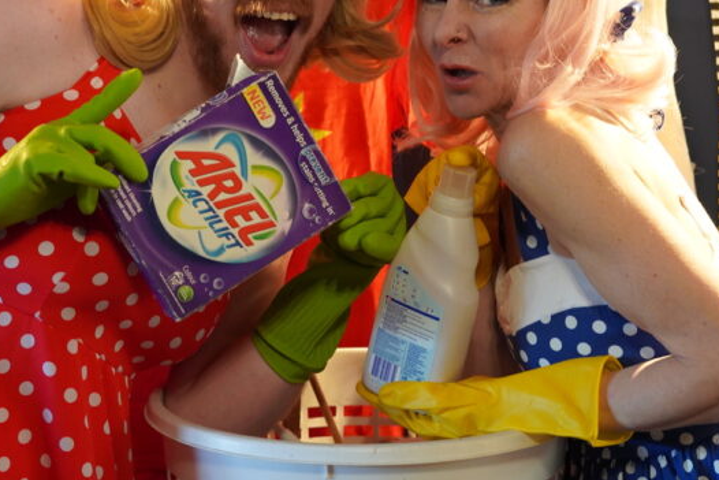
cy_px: 153
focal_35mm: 73
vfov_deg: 18.6
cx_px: 335
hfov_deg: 27.7
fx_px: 1458
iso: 5000
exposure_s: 1/160
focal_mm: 50
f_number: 4
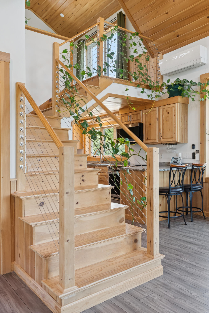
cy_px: 156
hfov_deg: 45.0
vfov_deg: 63.6
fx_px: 252
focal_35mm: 29
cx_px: 104
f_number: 7.1
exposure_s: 1/25
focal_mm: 29
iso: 320
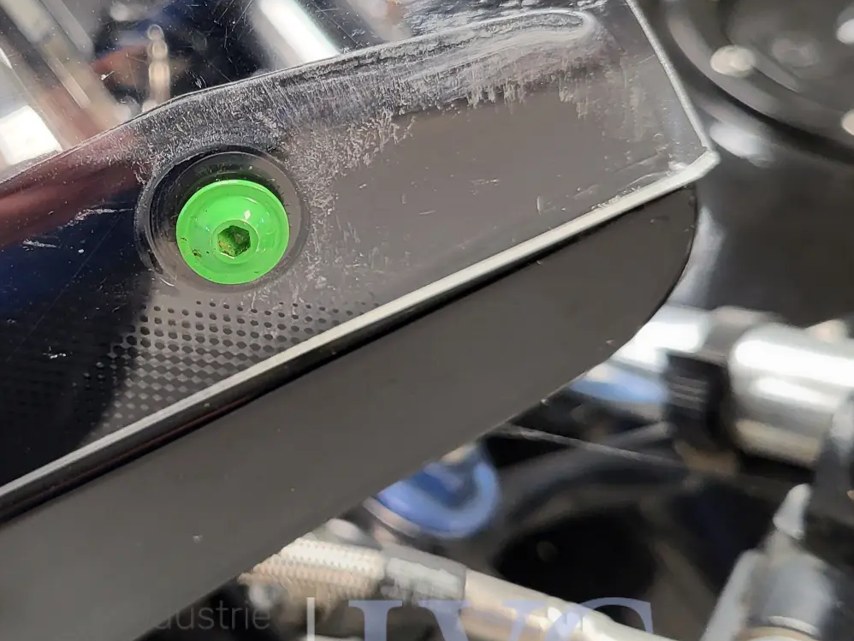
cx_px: 171
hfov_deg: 36.9
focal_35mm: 50
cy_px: 232
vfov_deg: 29.0
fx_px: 1234
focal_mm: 5.4
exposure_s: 1/100
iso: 160
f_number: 1.8
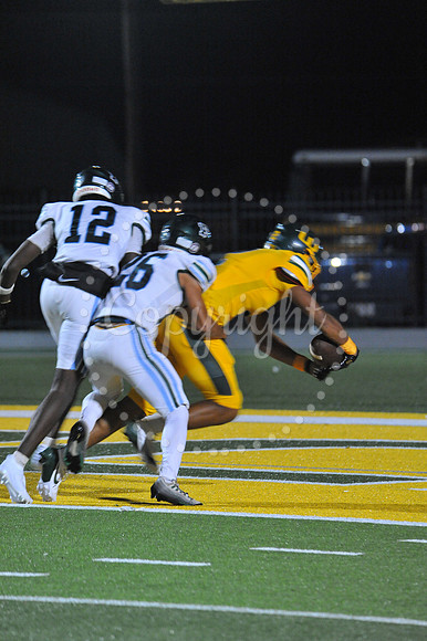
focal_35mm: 360
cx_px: 214
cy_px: 320
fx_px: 6412
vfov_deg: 5.7
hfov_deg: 3.8
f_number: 6
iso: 6400
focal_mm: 360
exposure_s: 1/200
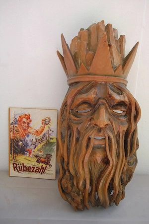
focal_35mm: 33
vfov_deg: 57.3
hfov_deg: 39.9
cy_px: 112
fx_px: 205
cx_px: 74
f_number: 5.6
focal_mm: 22
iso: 200
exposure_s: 1/125
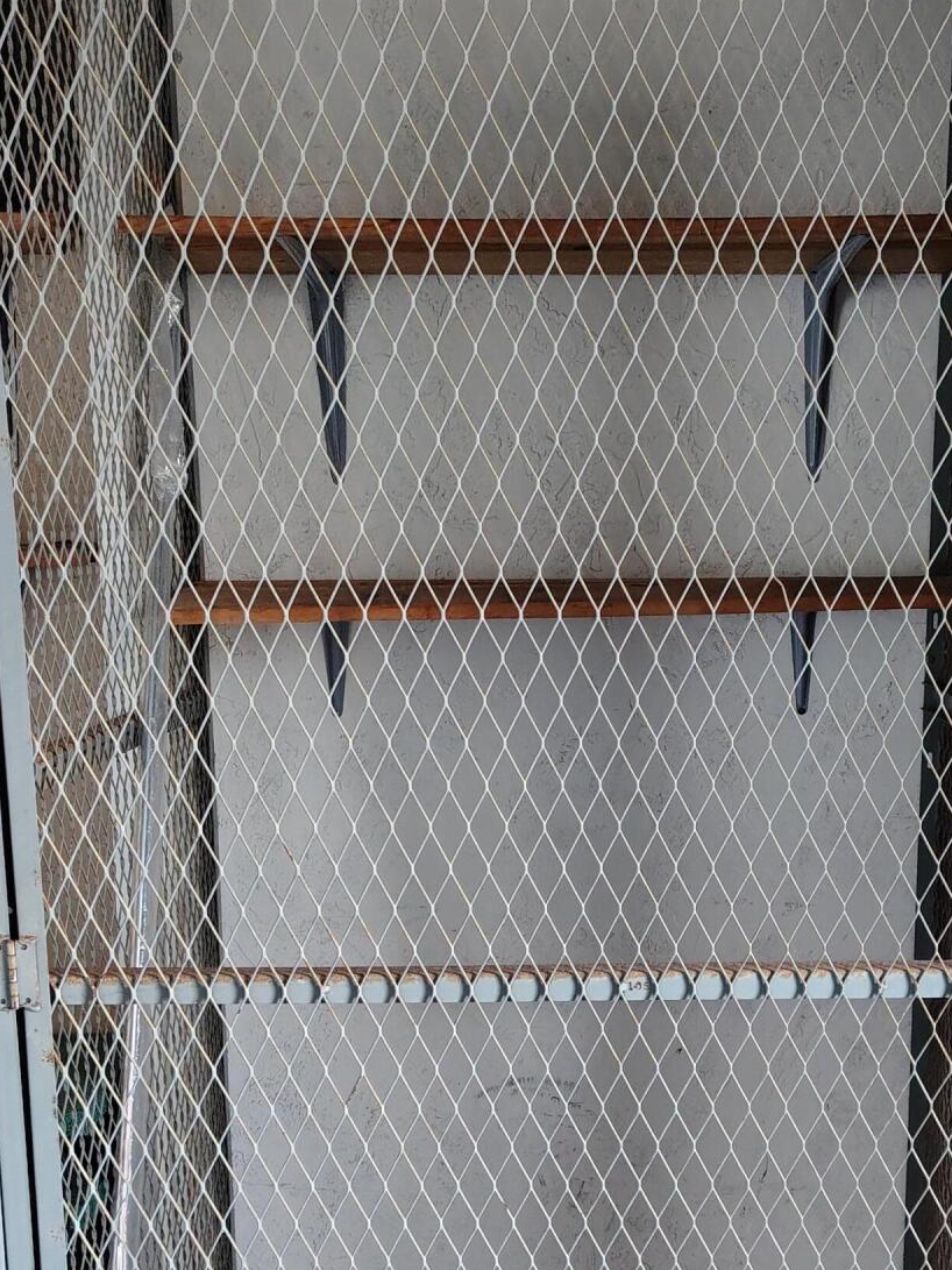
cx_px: 601
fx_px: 1614
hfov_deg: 32.7
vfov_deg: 42.3
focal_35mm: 44
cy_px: 856
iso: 1364
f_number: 1.8
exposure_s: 1/60
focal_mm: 5.56
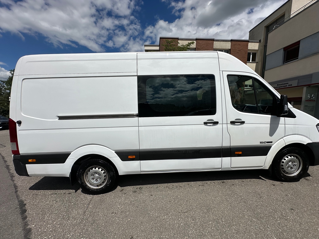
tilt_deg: -6.6
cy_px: 120
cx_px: 160
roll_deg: -0.7
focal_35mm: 14
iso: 50
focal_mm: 2.22
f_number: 2.2
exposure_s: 1/6494
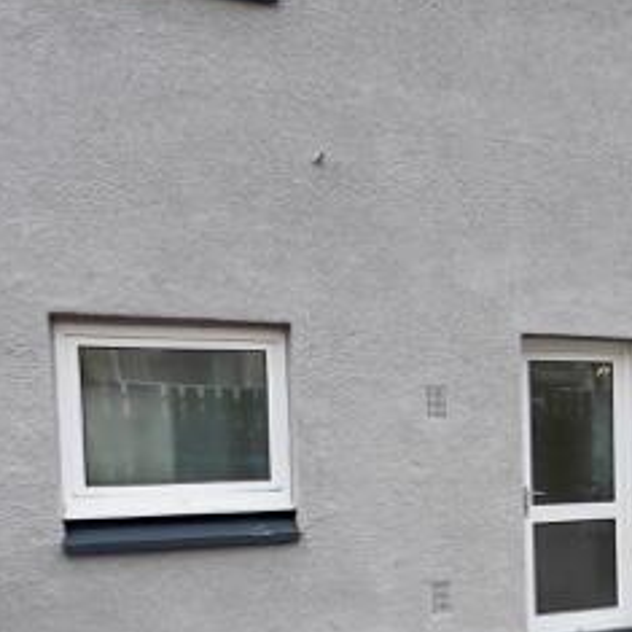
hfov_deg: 28.4
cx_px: 807
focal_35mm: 50
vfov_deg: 32.8
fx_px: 1033
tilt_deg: -5.1
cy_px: 527
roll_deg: +0.4
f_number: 1.8
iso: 32
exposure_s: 1/224
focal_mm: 1.57
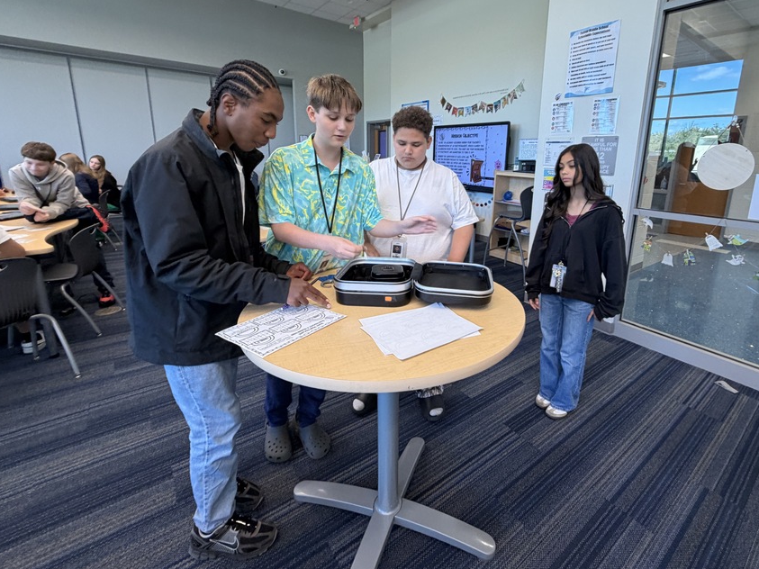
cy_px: 236
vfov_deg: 74.1
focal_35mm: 17
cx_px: 436
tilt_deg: -12.5
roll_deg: -2.7
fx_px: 373
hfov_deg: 90.4
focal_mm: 2.22
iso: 200
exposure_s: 1/120
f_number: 2.2
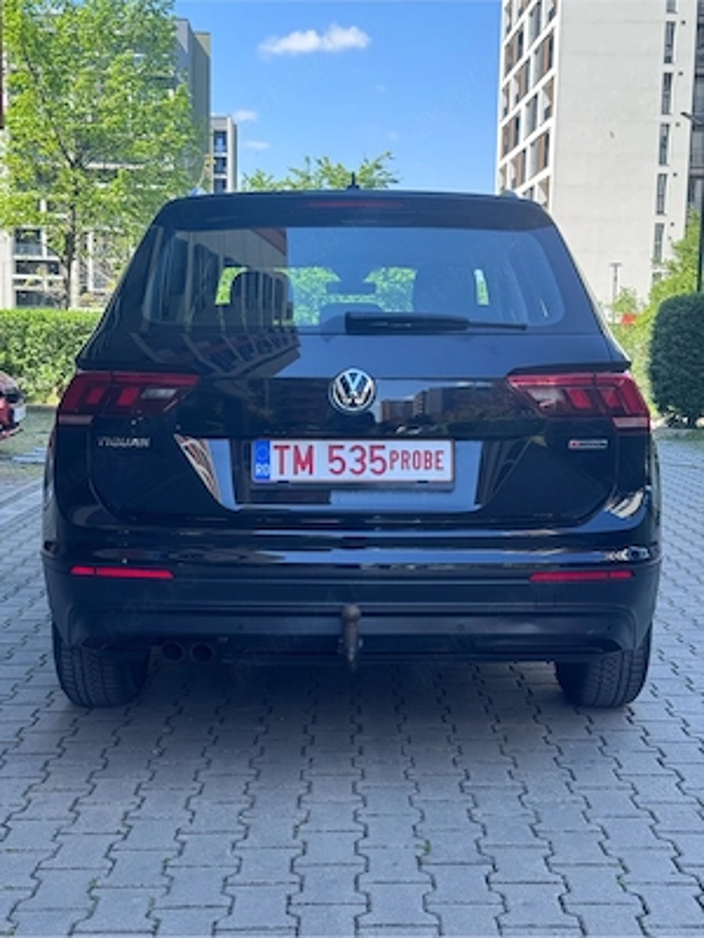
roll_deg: -0.9
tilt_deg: -6.3
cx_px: 352
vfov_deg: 39.7
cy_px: 469
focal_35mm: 48
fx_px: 1302
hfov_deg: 30.3
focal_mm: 6.76
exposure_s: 1/792
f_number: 1.78
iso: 64
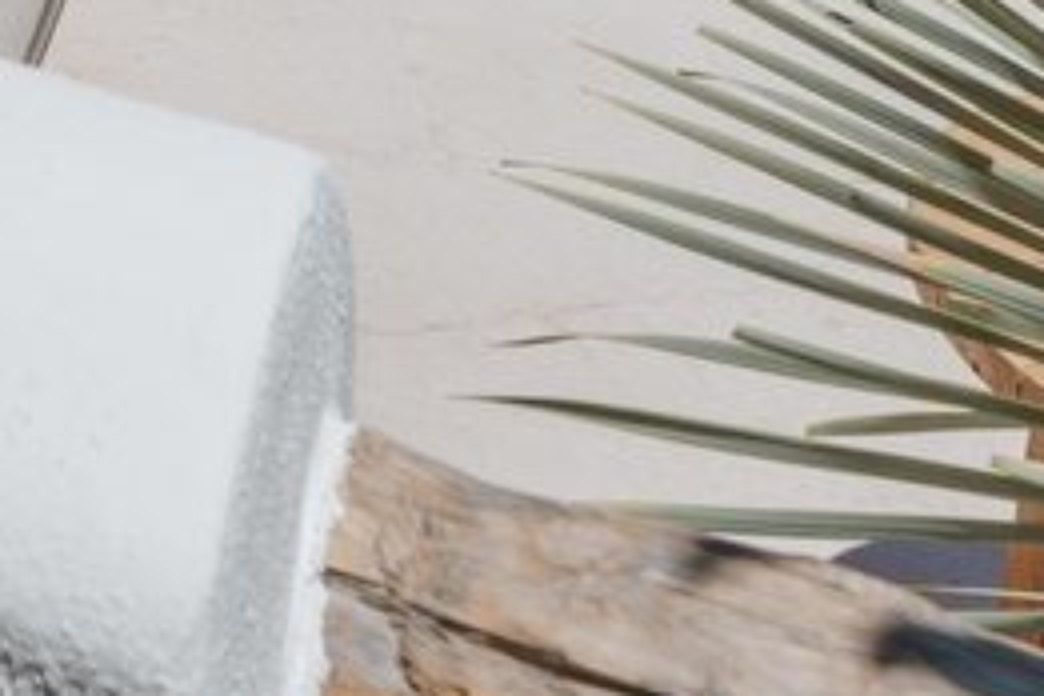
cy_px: -1274
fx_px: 2842
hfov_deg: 18.4
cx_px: -544
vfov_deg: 10.6
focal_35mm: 98
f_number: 10
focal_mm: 16
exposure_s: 1/320
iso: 64
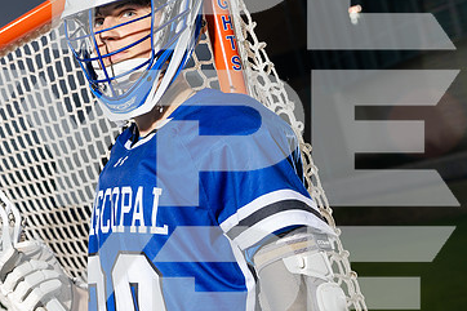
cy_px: 139
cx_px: 132
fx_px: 998
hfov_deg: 26.1
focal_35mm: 77
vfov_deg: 17.7
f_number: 4.5
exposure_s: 1/250
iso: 200
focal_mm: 48
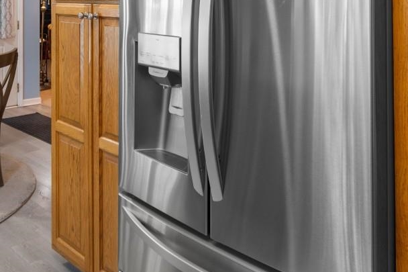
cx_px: 136
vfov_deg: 30.6
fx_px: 453
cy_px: -11
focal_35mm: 40
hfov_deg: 47.7
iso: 100
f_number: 4.5
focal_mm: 10
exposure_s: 1/10
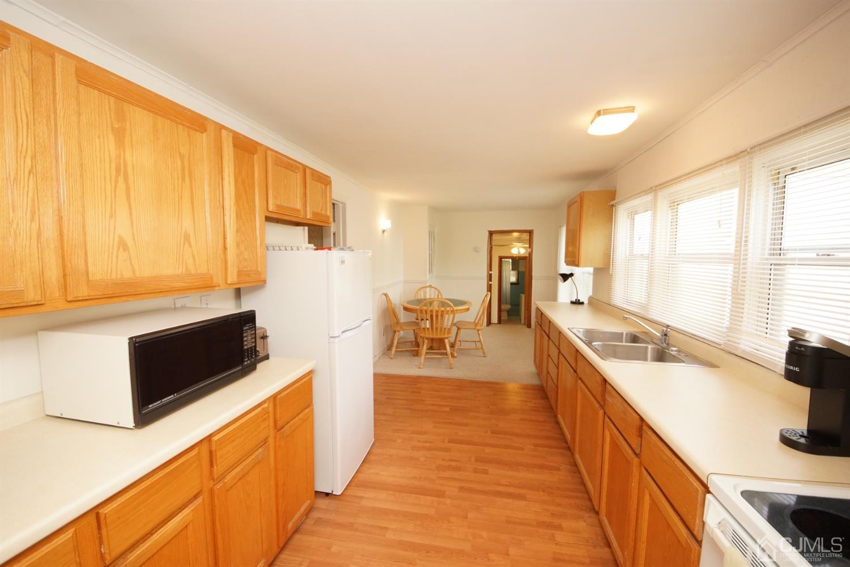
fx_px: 283
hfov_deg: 112.6
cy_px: 284
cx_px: 425
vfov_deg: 90.0
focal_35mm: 12
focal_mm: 8
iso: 800
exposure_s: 1/100
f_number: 5.6
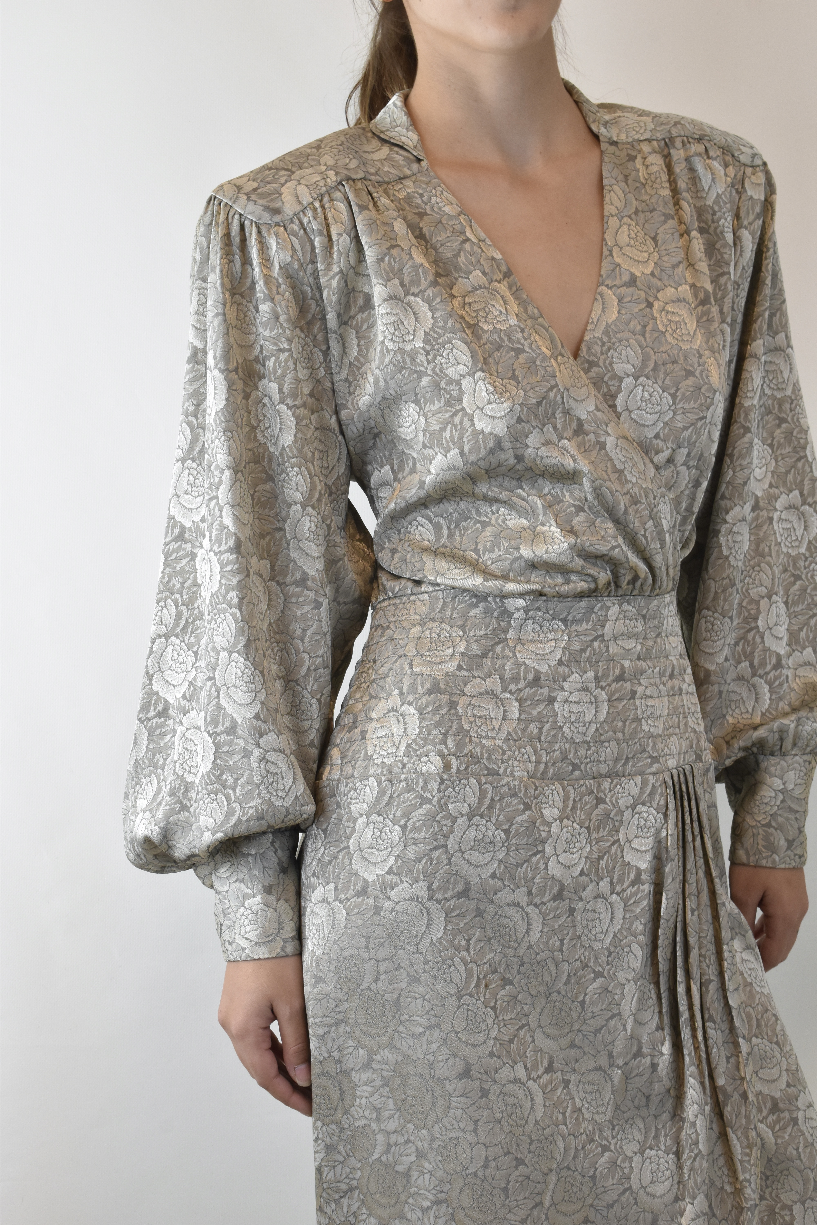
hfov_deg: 22.6
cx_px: 408
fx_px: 2042
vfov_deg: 33.4
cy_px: 612
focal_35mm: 60
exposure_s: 1/50
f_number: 13
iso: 1000
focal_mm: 40
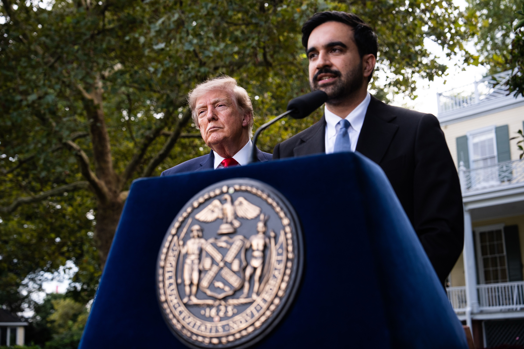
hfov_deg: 36.9
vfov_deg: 25.1
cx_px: 262
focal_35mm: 54
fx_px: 786
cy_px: 174
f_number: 4
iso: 200
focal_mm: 54
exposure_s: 1/500
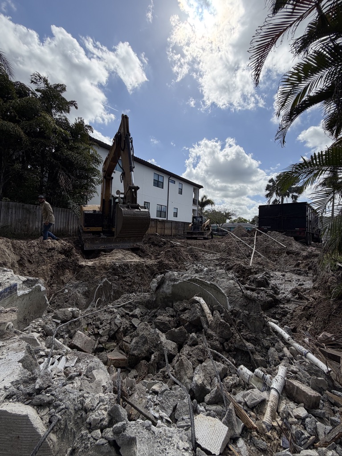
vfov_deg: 102.1
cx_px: 171
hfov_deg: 85.7
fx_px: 184
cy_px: 228
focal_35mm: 14
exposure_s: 1/1497
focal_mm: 2.22
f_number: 2.2
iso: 25
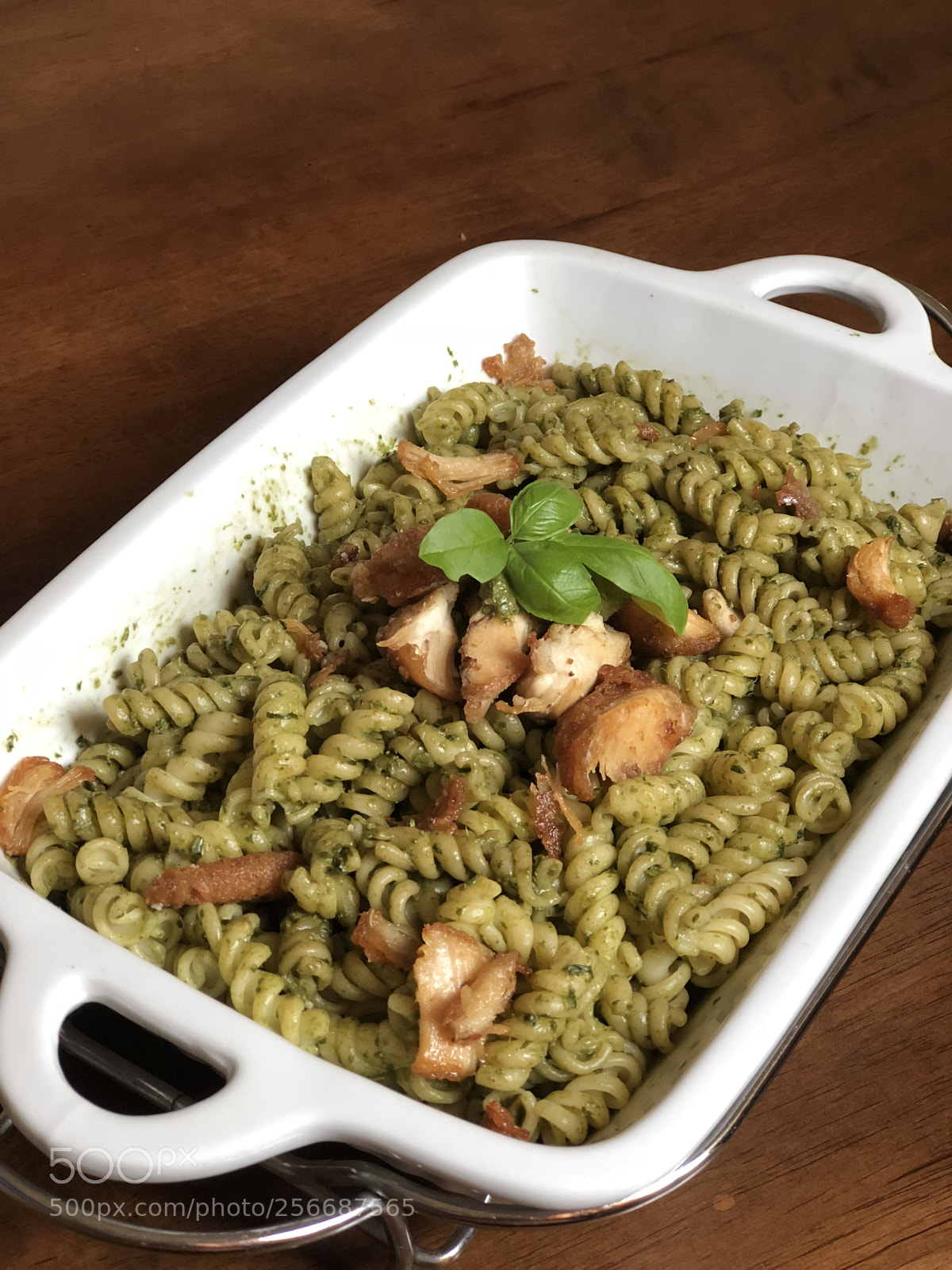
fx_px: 2090
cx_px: 476
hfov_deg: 25.7
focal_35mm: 57
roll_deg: +0.3
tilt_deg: -44.3
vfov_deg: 33.8
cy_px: 635
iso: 250
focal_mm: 6.6
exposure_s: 1/50
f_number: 2.8
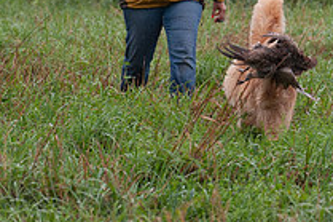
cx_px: 317
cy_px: -34
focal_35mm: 444
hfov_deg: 4.6
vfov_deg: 3.1
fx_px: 4104
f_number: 7.1
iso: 800
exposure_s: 1/640
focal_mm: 160
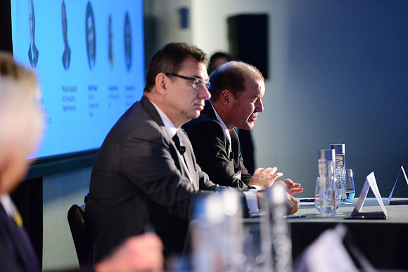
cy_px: 136
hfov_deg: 10.3
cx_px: 204
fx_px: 2267
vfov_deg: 6.9
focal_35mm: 200
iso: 6400
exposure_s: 1/200
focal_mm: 200
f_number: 2.8
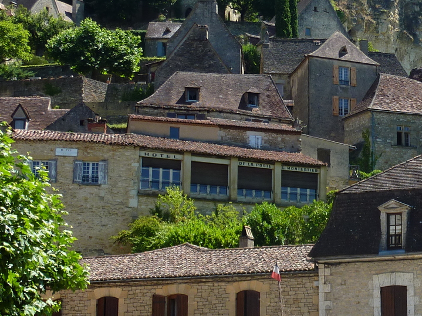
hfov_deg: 21.4
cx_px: 397
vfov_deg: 16.6
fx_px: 1085
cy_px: 191
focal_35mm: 89
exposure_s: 1/320
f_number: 4
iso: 80
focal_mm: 6.5
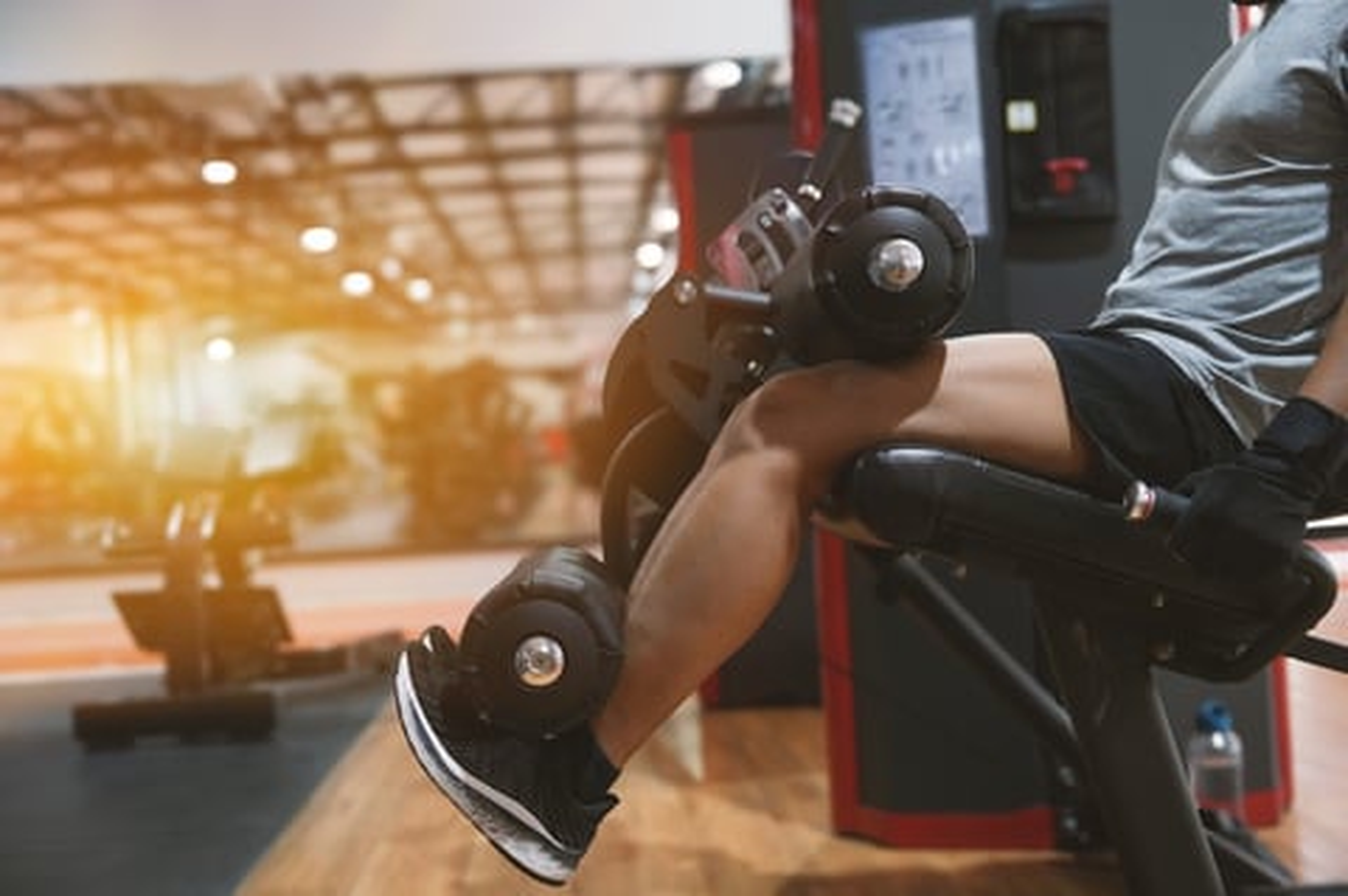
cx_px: 674
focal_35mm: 39
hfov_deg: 49.6
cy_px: 448
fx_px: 1459
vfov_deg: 34.1
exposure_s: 1/100
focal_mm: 39
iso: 1000
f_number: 2.8
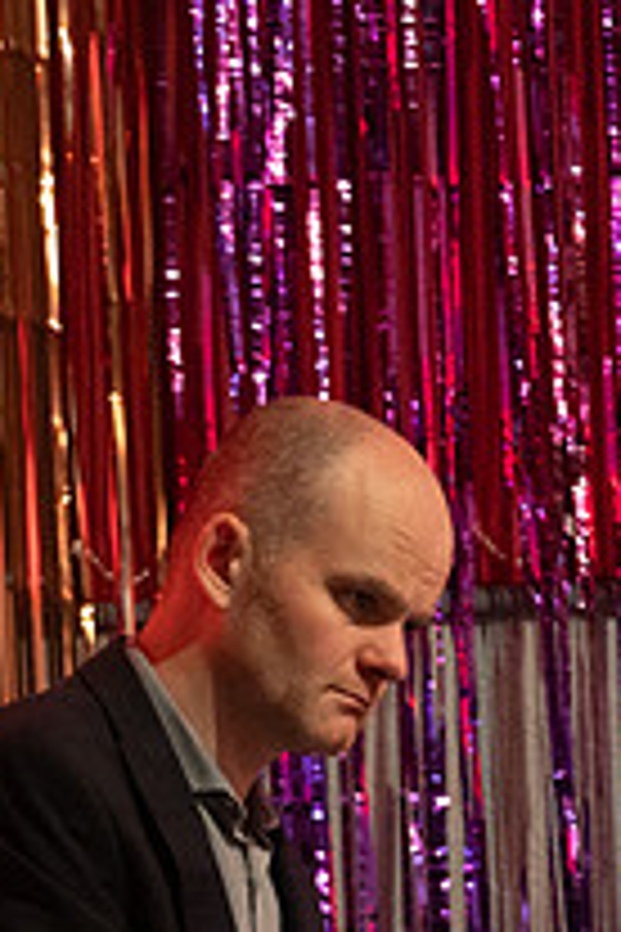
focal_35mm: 651
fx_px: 16843
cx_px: 320
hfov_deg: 2.1
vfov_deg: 3.2
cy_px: 927
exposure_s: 1/250
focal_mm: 300
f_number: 4
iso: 18000
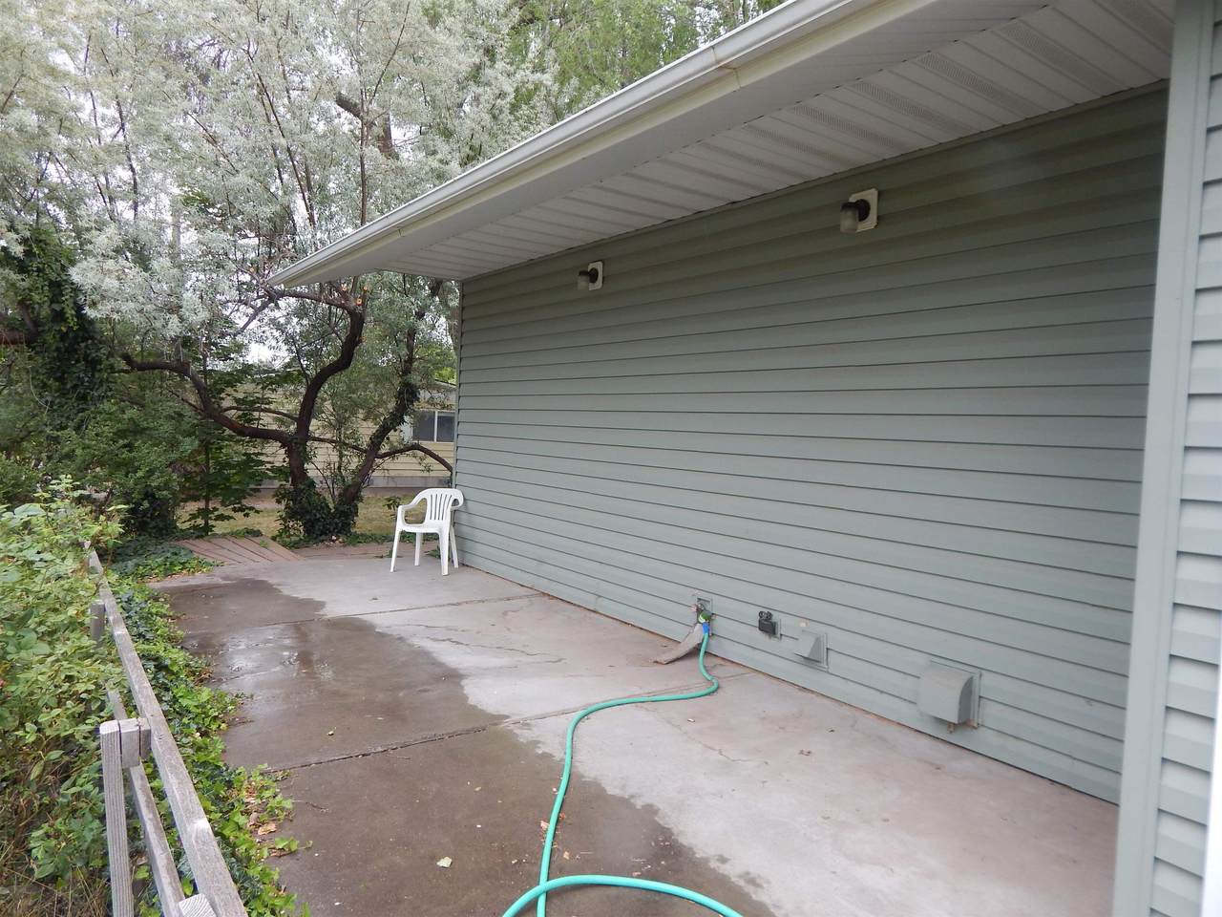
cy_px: 458
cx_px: 611
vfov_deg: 61.1
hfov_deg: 76.4
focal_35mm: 22
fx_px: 777
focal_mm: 4
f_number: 3
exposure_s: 1/100
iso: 125
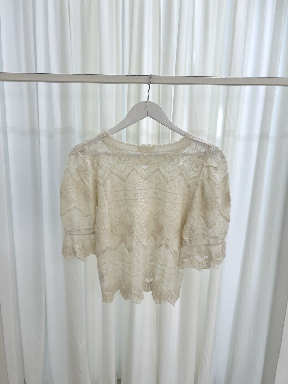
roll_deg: -1.1
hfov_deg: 53.1
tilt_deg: -13.0
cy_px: 192
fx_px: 288
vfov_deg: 67.3
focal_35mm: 26
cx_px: 144
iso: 80
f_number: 1.5
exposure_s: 1/100
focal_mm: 5.7
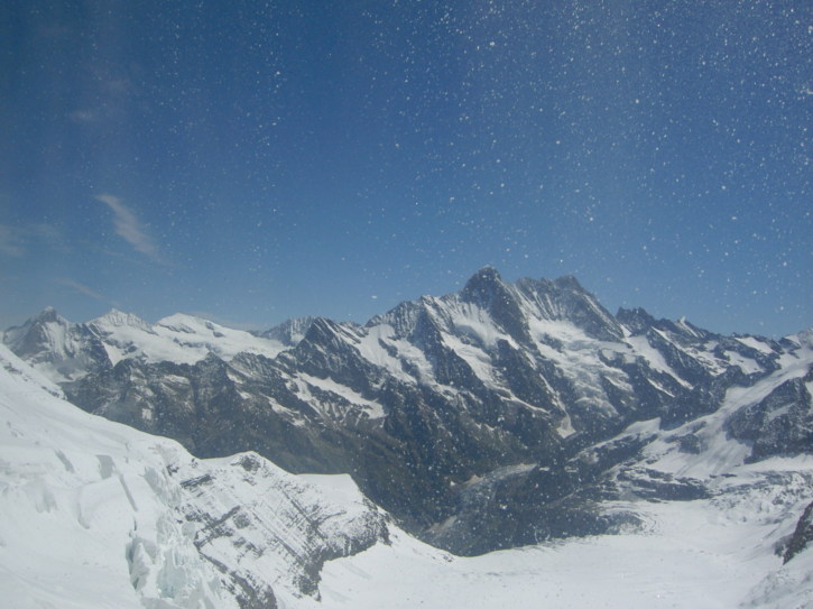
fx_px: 798
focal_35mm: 34
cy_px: 304
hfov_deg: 54.0
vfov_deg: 41.8
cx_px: 406
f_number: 4.7
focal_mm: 5.6
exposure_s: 1/1250
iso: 50
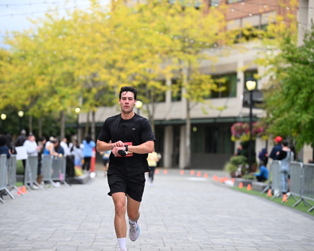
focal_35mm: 136
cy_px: 125
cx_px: 151
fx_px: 1263
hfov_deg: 14.2
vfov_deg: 11.3
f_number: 2.8
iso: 640
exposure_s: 1/2000
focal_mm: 120
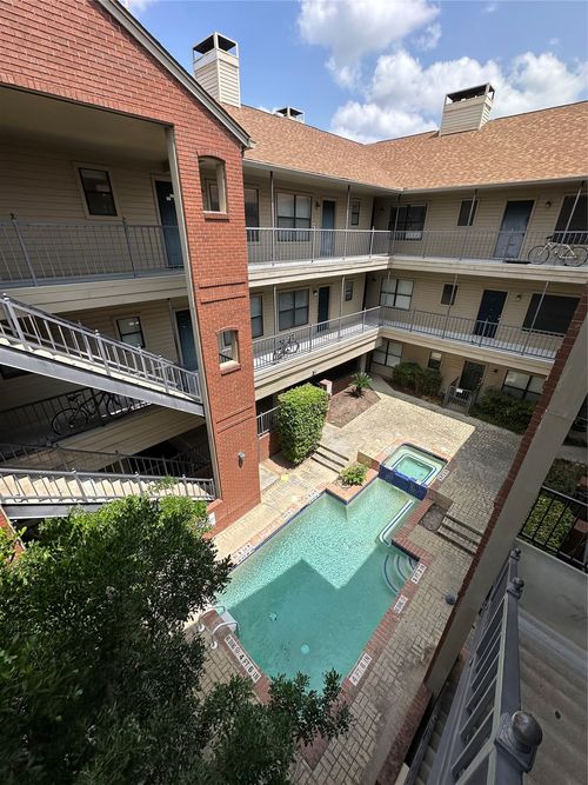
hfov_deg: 85.7
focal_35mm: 14
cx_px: 294
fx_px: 317
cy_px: 392
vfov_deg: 102.1
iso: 40
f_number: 2.2
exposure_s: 1/1642
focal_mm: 2.22
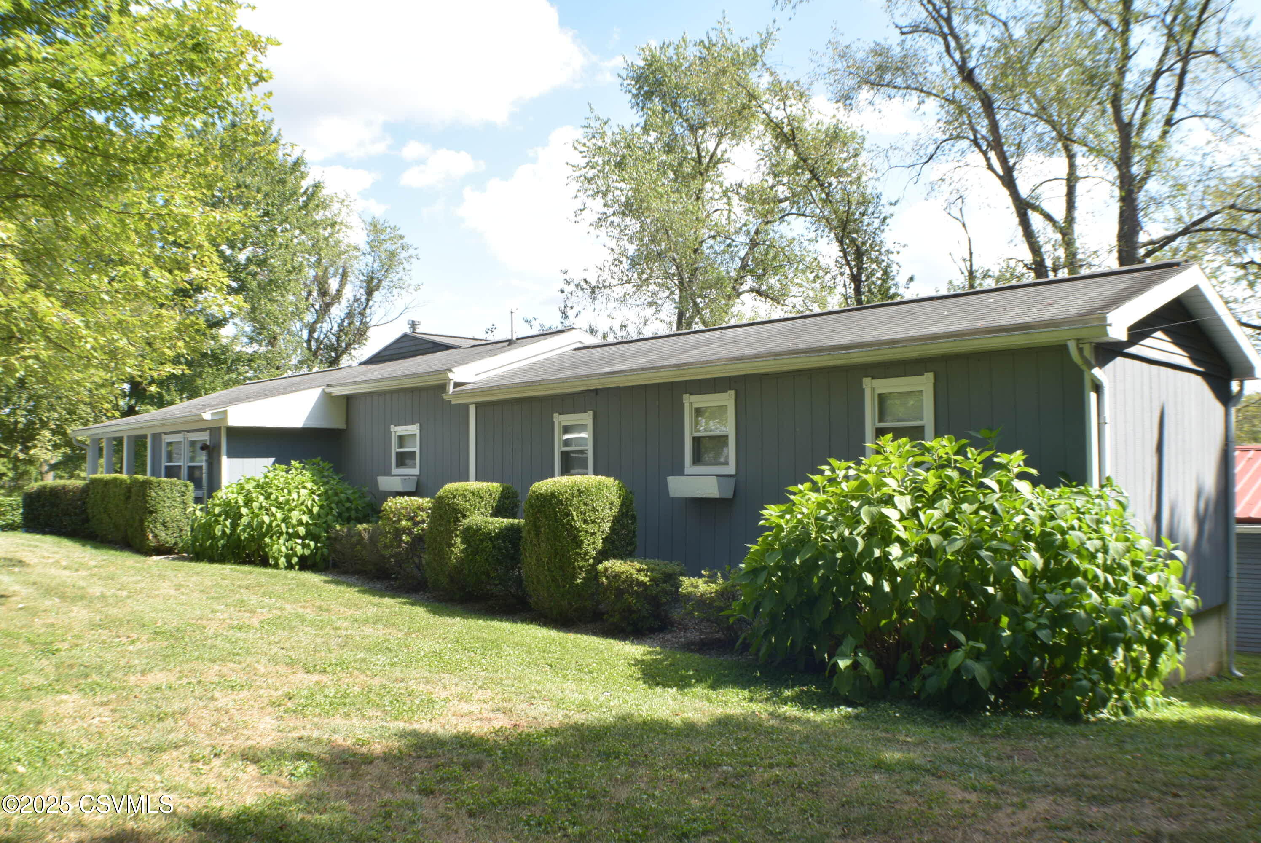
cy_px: 422
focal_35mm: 38
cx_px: 630
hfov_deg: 51.2
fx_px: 1315
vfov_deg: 35.6
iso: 200
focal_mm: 25
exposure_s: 1/40
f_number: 16
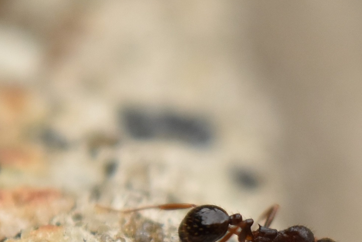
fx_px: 1700
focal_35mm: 169
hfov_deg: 12.0
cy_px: 232
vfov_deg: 8.1
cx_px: 357
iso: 560
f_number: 5.6
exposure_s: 1/640
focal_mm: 55
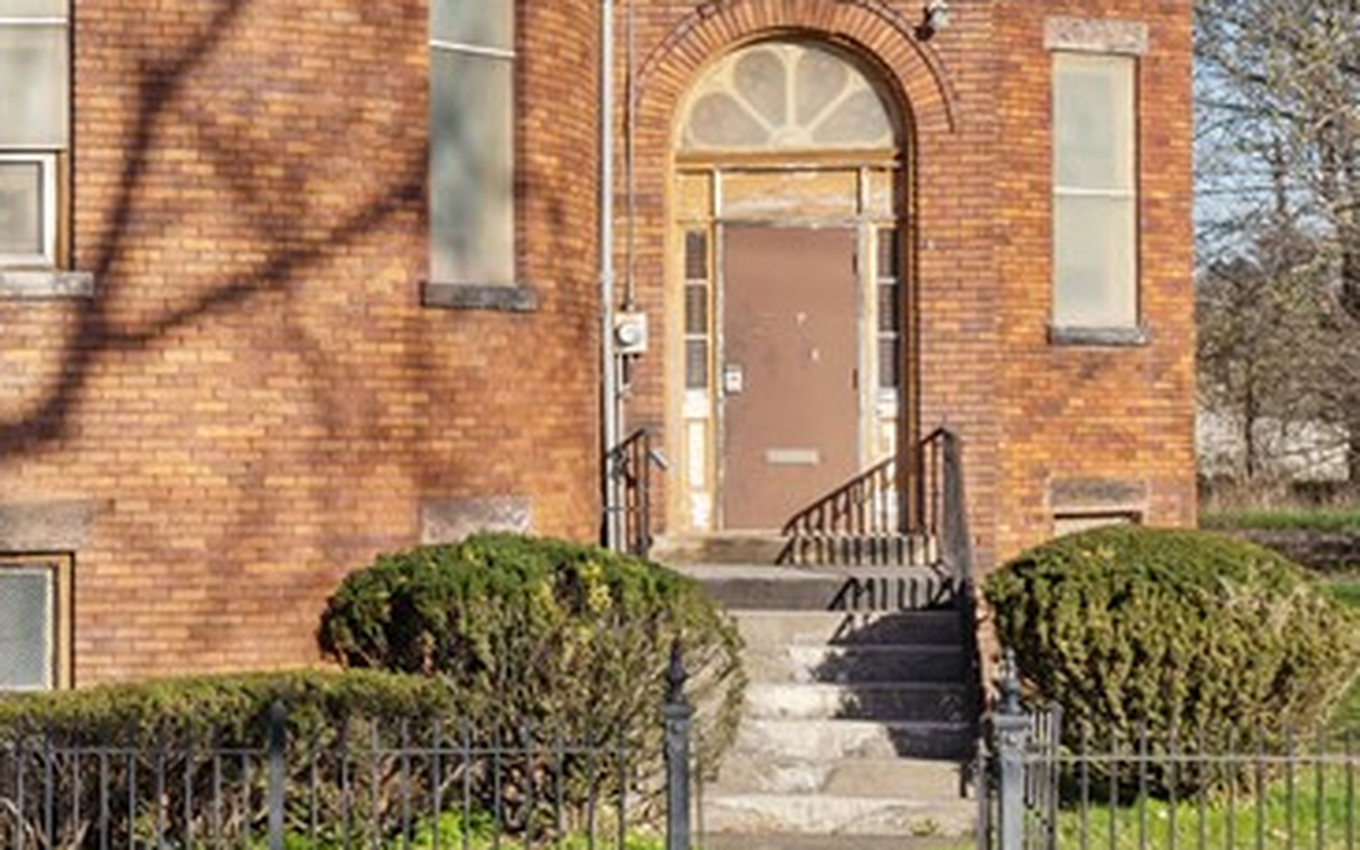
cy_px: 168
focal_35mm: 94
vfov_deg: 13.8
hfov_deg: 21.2
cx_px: -56
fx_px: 3484
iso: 125
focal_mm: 31
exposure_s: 1/320
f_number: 8
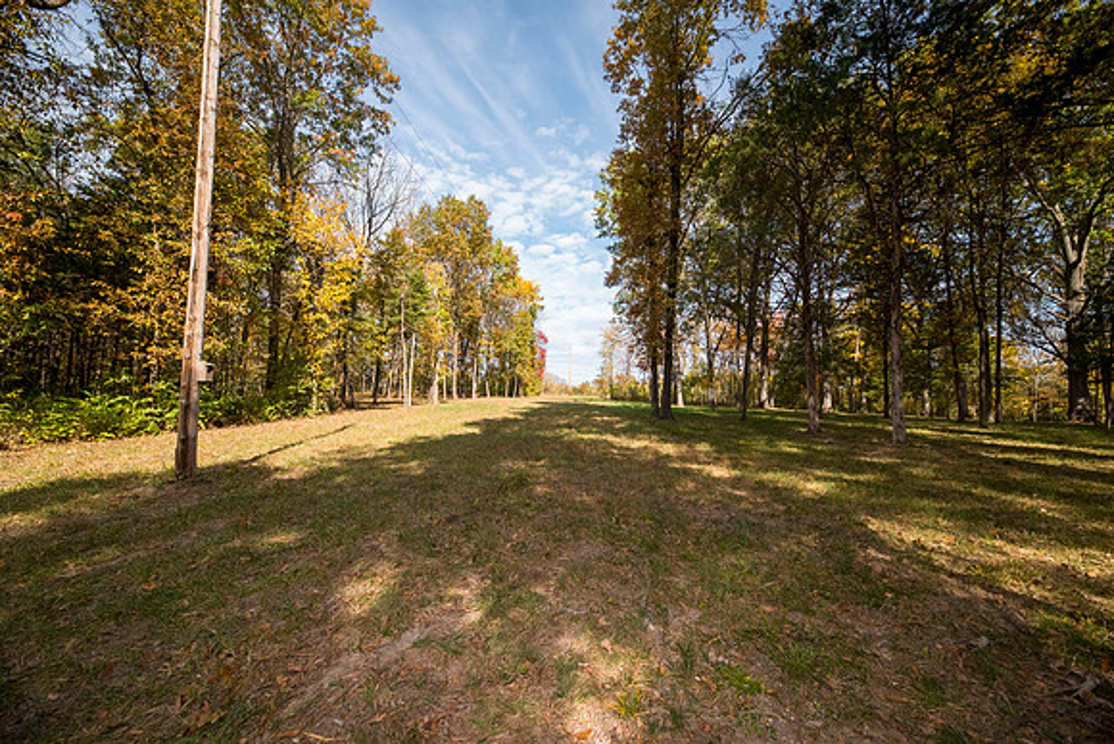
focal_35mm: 14
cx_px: 557
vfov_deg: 81.2
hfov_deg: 104.2
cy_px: 372
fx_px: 433
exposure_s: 1/640
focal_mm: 14
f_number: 8
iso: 800
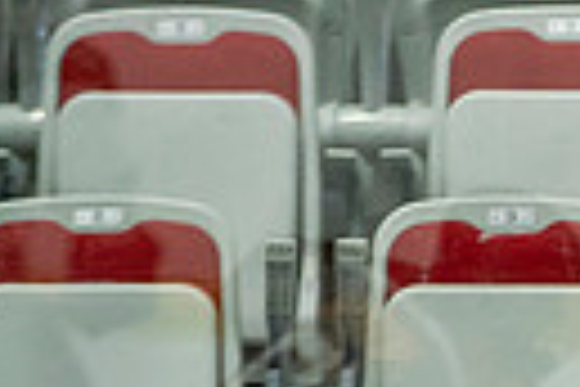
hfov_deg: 1.6
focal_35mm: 1321
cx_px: 1382
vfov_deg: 1.0
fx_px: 21281
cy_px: 885
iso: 2000
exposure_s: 1/640
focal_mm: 200
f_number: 2.8
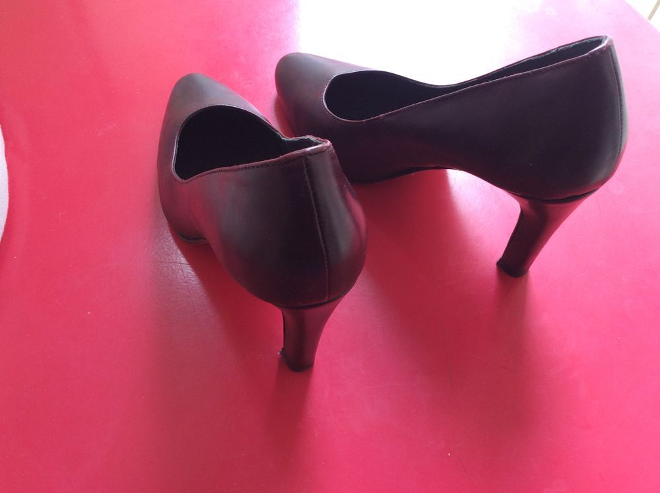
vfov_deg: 44.1
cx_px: 330
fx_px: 609
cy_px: 246
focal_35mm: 32
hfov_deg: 56.9
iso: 50
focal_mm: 3.3
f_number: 2.4
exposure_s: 1/25
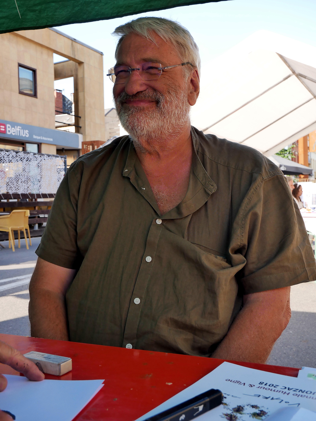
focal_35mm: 40
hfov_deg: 36.0
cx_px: 158
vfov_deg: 46.8
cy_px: 210
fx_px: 487
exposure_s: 1/125
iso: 250
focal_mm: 20
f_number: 7.1
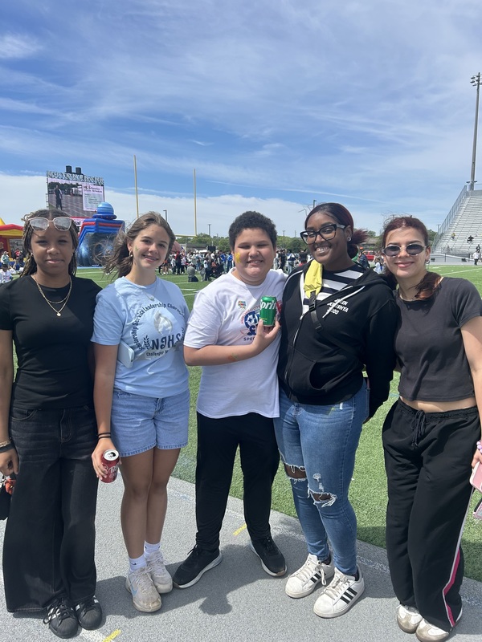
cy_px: 321
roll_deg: +0.9
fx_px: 483
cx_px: 241
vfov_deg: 67.3
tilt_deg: -7.6
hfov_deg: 53.1
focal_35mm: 26
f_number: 1.5
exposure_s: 1/4115
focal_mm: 5.7
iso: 50
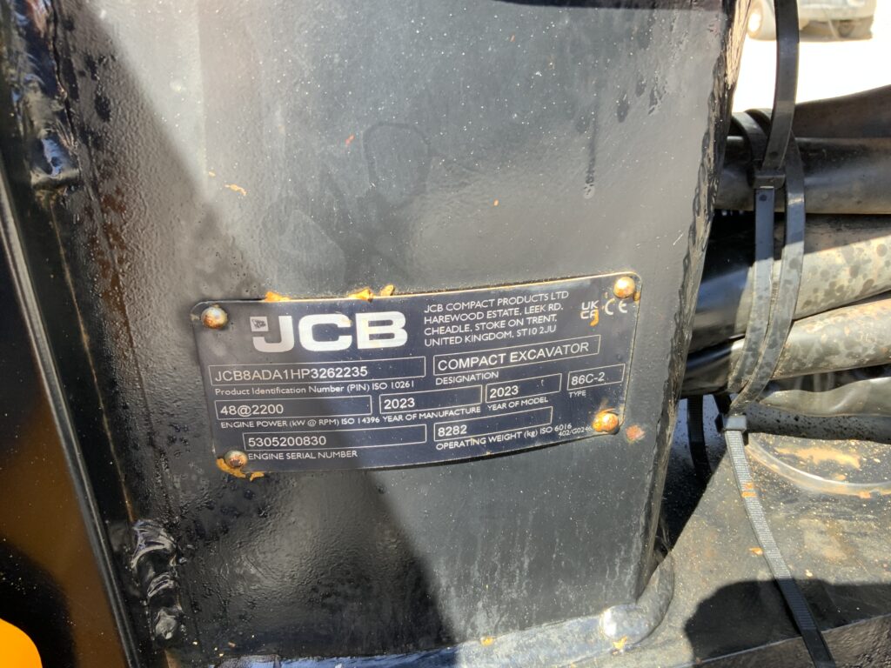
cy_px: 334
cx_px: 446
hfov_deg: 61.7
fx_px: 746
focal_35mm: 29
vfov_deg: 48.2
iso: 25
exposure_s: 1/122
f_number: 1.8
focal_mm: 3
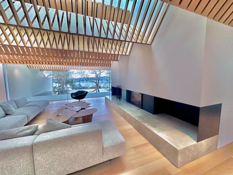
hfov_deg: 102.1
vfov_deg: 85.7
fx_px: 94
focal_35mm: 14
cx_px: 116
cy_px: 88
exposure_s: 1/99
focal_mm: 2.22
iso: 160
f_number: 2.2
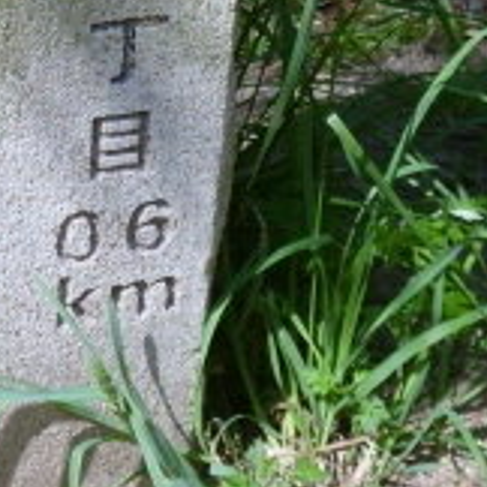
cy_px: -57
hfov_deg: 11.8
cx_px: 44
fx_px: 2340
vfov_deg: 11.7
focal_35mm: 147
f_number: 3.6
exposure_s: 1/500
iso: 100
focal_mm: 9.6
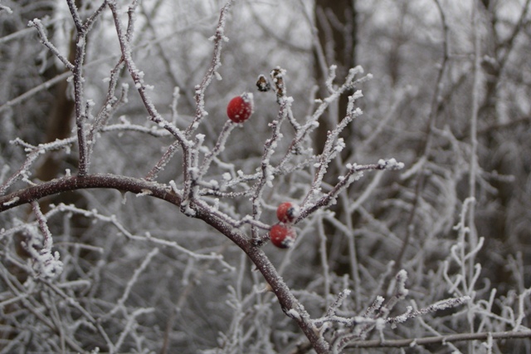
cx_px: 266
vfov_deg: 18.2
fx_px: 1106
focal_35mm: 75
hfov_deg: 27.0
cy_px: 177
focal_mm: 50
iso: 250
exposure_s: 1/80
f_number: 5.6
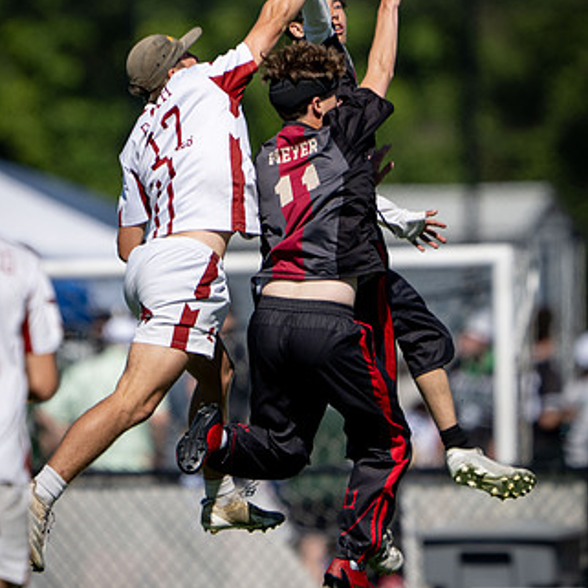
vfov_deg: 1.2
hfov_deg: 1.2
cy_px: 118
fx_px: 27866
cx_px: 314
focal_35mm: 1450
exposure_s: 1/2000
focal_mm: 560
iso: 80
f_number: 4
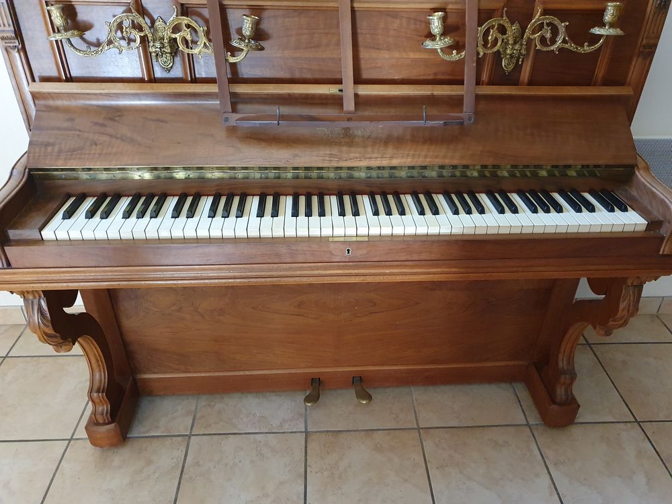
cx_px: 336
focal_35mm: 26
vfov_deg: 53.1
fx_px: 505
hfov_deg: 67.3
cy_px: 252
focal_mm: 4.32
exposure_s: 1/50
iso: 500
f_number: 1.5
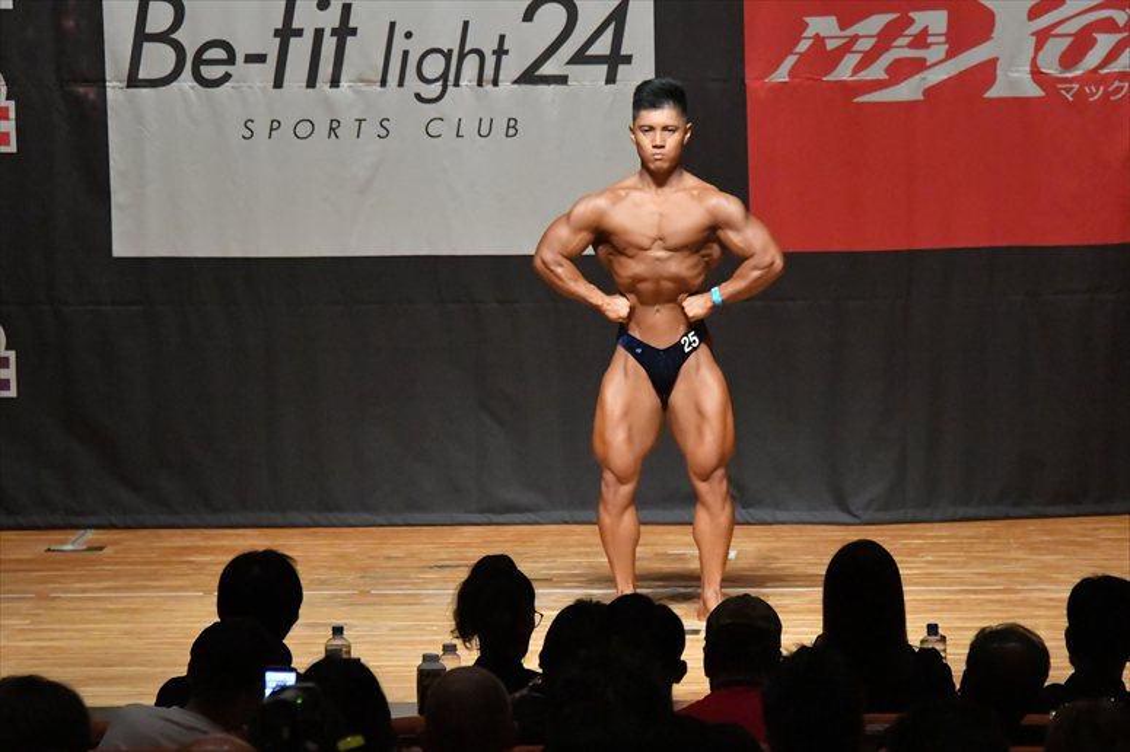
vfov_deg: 5.7
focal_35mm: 240
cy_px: 376
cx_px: 565
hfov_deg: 8.6
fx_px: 7530
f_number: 5.6
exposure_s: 1/400
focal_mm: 160
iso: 12800
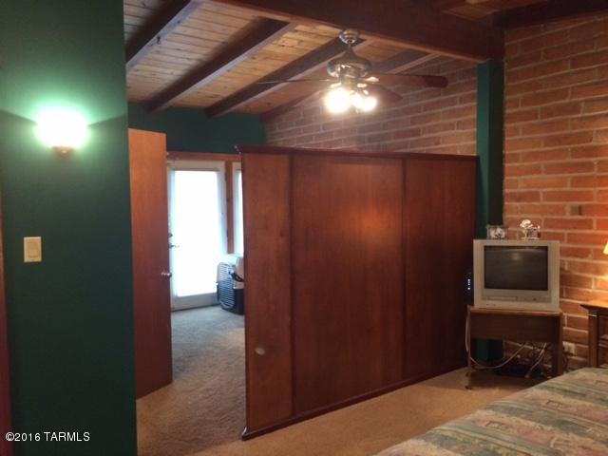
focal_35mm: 29
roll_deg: +1.5
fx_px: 509
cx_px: 304
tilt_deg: -2.7
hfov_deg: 61.7
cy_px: 228
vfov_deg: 48.2
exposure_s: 1/15
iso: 400
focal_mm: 4.15
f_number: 2.2
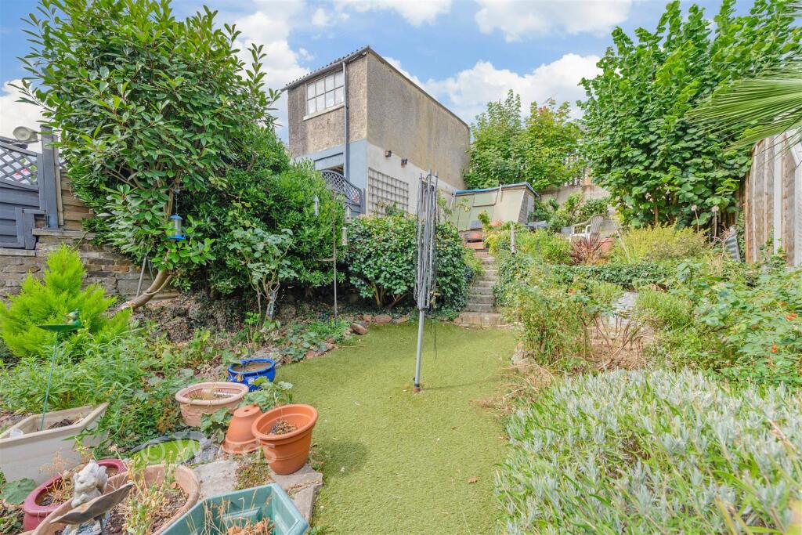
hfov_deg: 104.2
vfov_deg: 81.2
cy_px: 268
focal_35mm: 14
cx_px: 401
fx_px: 312
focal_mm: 14
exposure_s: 1/60
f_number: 8
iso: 100
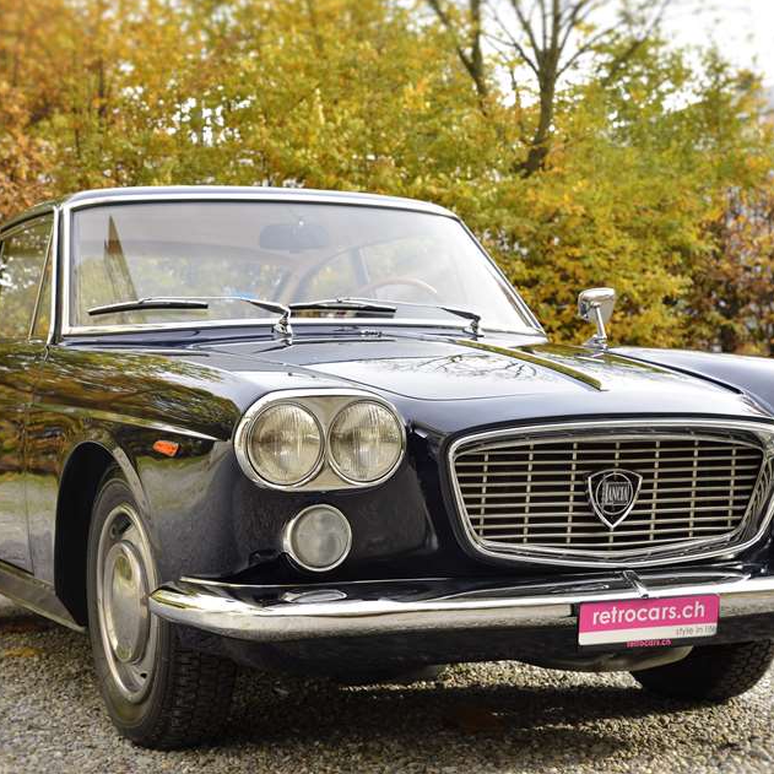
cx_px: 377
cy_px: 383
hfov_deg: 24.3
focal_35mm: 71
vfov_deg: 24.3
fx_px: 1796
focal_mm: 55
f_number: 8
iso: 320
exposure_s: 1/100
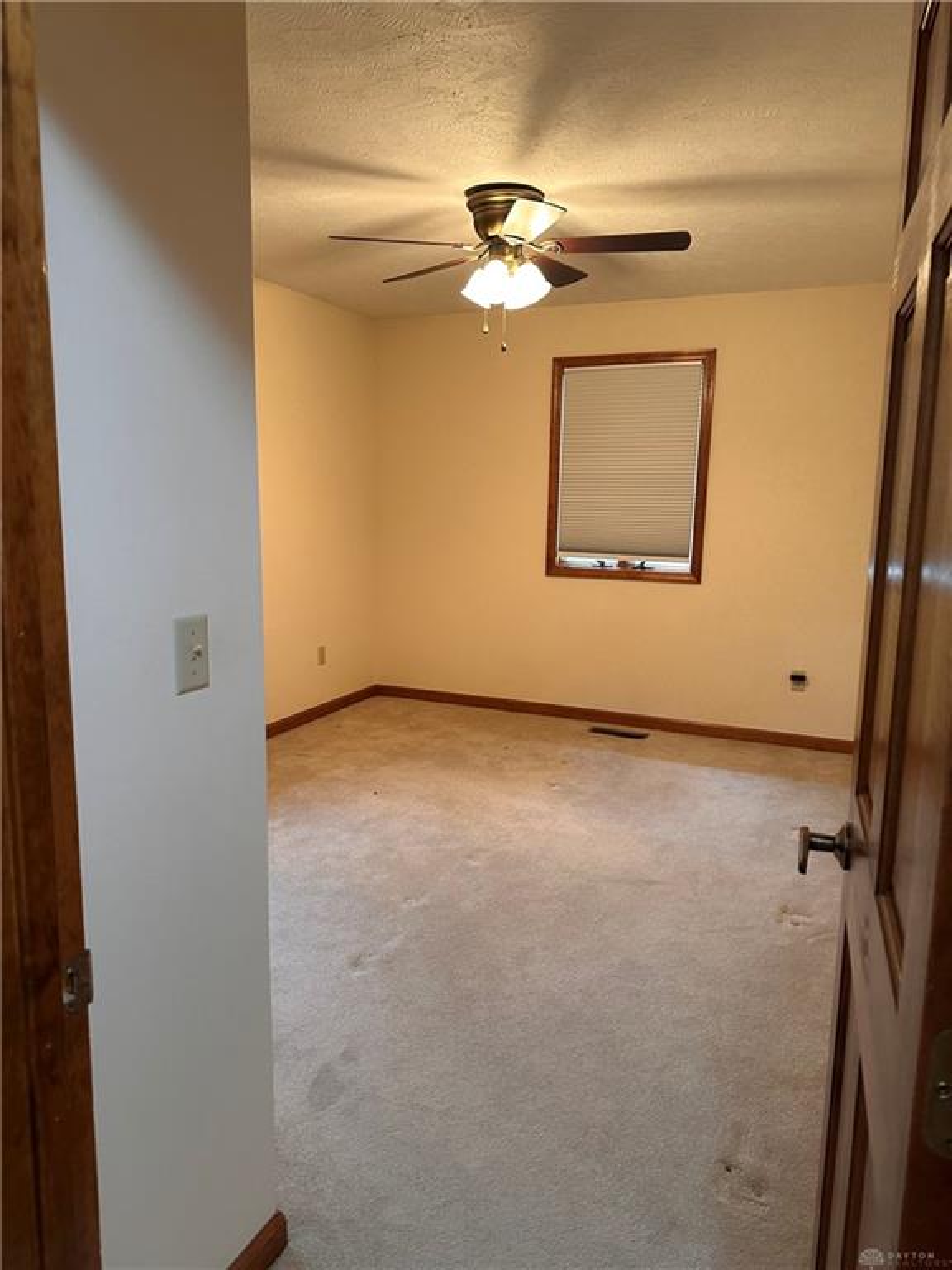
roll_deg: -1.8
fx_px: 880
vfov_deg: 71.6
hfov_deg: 56.8
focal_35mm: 24
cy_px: 635
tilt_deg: -6.9
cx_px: 476
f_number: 1.78
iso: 320
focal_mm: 6.86
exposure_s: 1/60
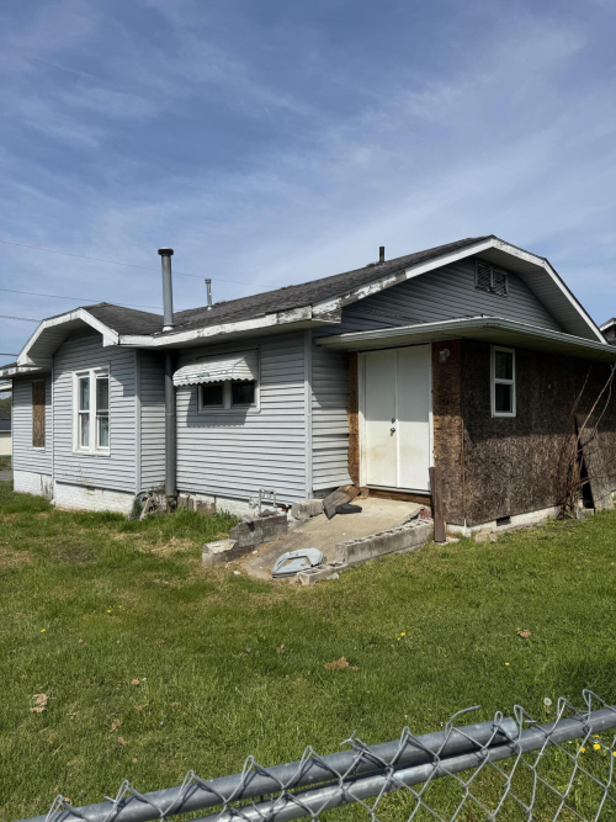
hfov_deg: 56.8
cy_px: 411
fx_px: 570
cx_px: 308
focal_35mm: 24
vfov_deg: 71.6
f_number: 1.78
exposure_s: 1/6410
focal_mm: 6.76
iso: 80
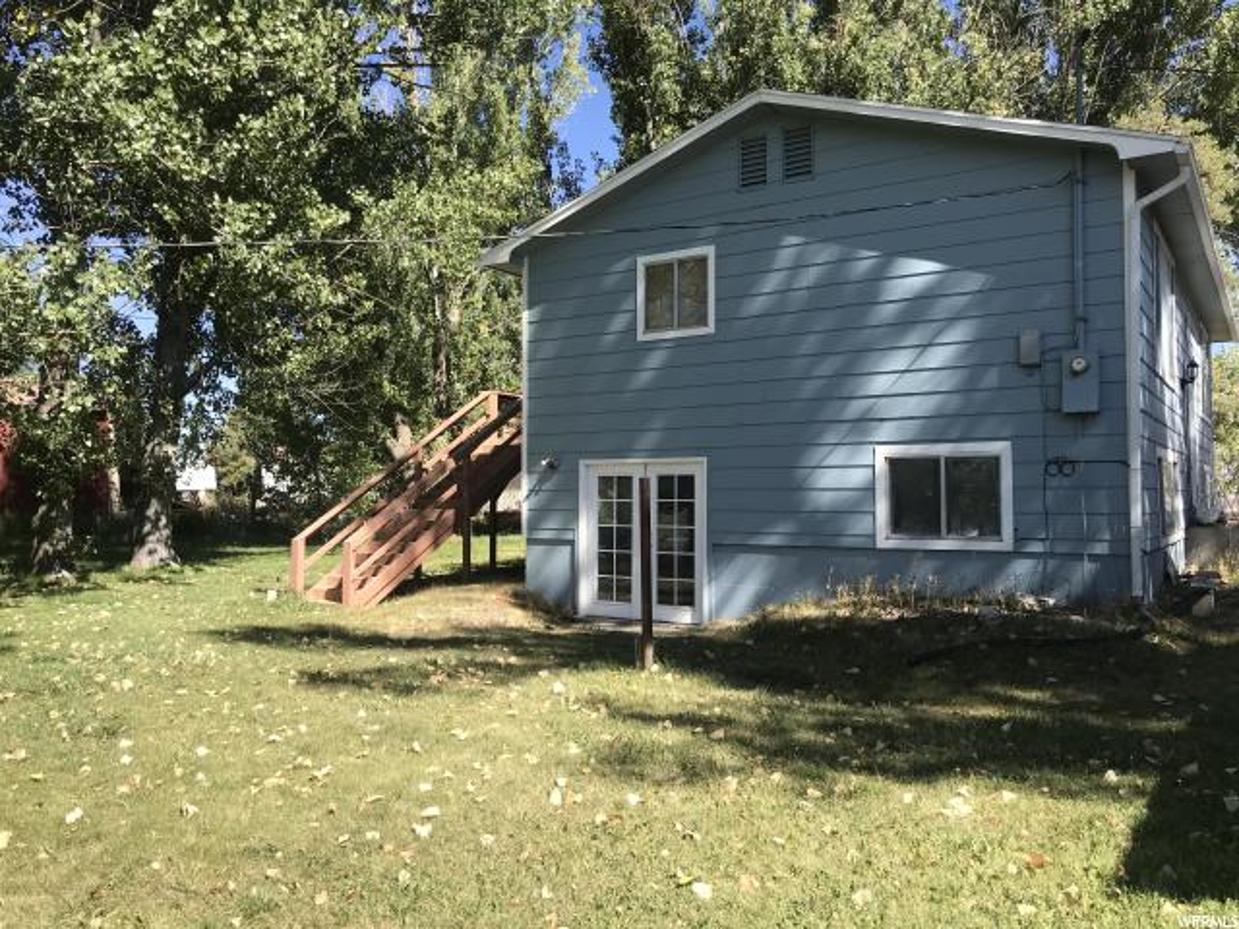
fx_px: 1002
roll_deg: -0.1
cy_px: 464
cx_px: 620
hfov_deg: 63.4
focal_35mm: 28
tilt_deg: +2.0
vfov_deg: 49.7
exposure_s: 1/1153
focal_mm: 3.99
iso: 20
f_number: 1.8
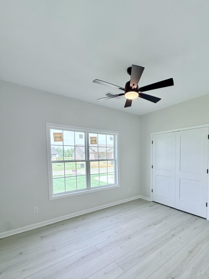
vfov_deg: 90.1
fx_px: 137
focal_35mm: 17
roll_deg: +0.6
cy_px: 164
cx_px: 122
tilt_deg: -3.2
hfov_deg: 74.2
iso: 64
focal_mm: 2.22
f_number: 2.2
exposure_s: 1/319
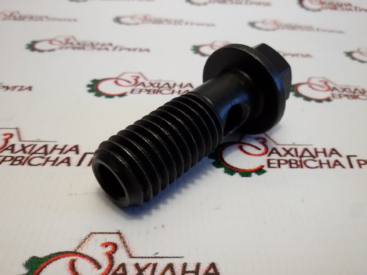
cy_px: 138
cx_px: 184
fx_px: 329
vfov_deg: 45.4
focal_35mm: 31
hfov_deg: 58.4
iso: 80
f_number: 2.4
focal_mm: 2.93
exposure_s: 1/100
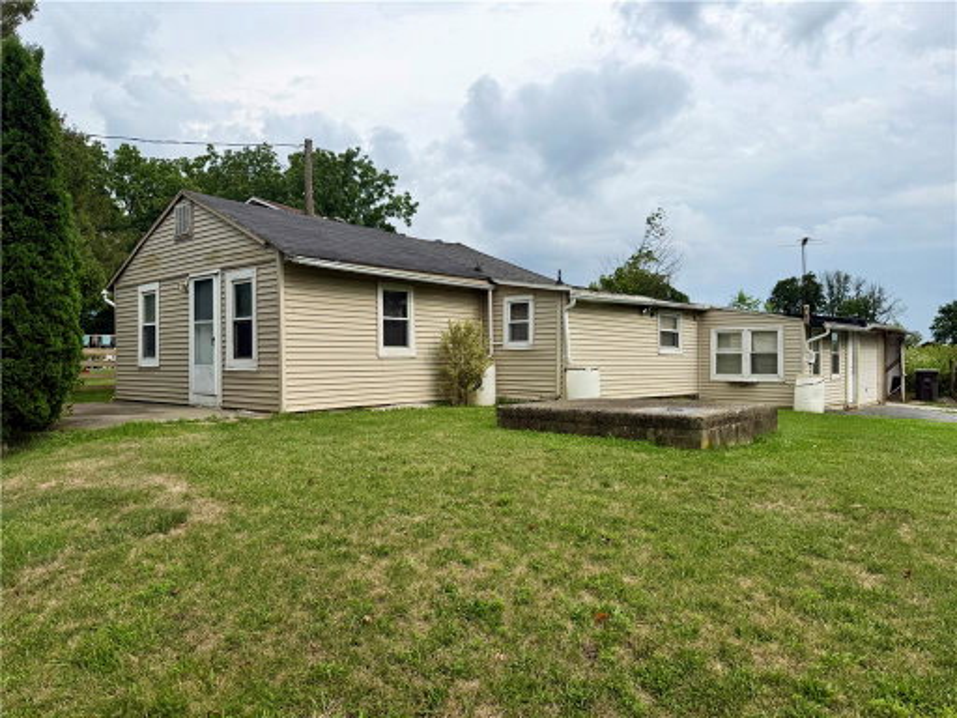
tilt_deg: -0.6
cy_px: 359
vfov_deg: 56.8
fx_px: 664
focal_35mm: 24
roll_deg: +0.3
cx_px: 478
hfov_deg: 71.6
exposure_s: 1/3425
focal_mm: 6.76
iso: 80
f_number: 1.78
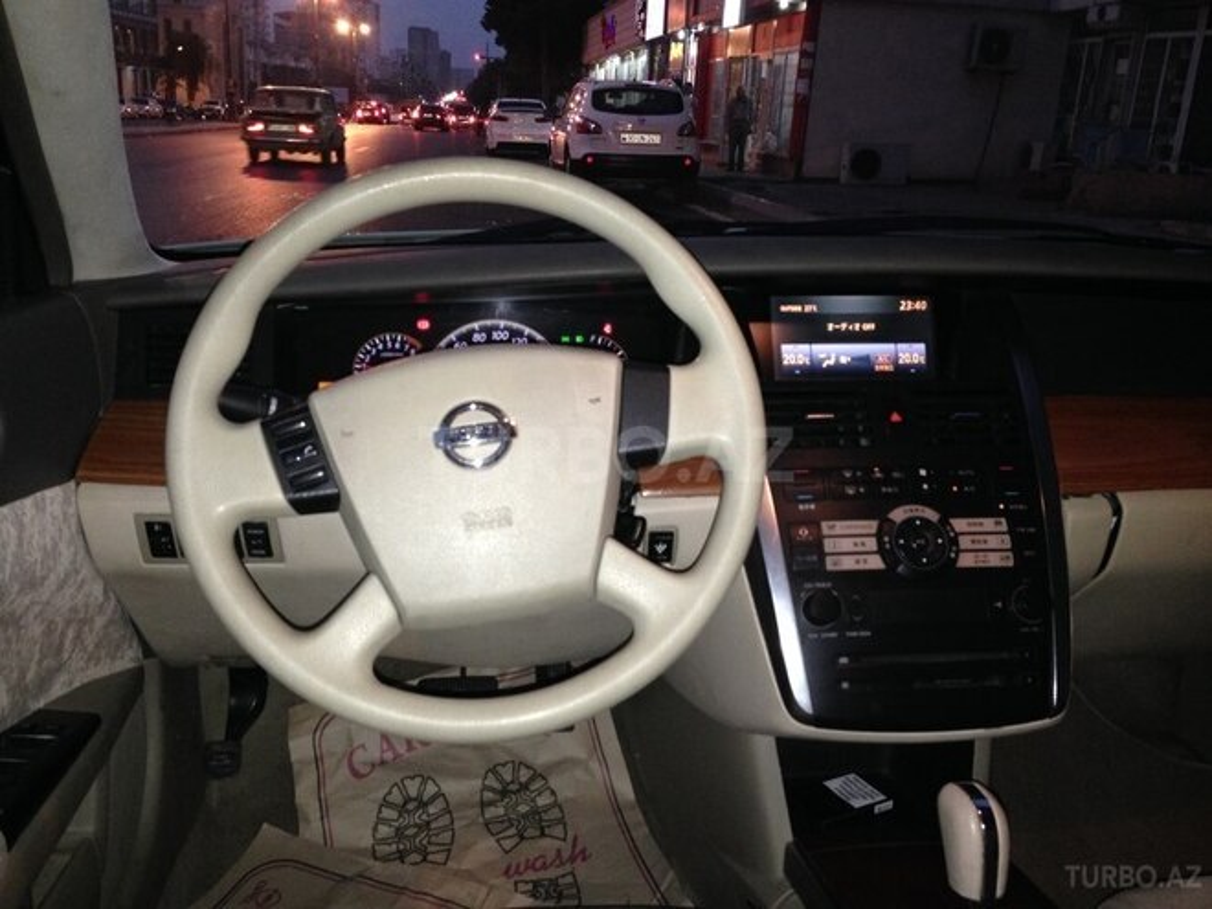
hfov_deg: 55.4
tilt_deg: -17.4
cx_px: 606
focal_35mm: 33
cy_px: 454
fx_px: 1155
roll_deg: -2.4
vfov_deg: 42.9
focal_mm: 4.12
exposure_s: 1/17
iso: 160
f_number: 2.4
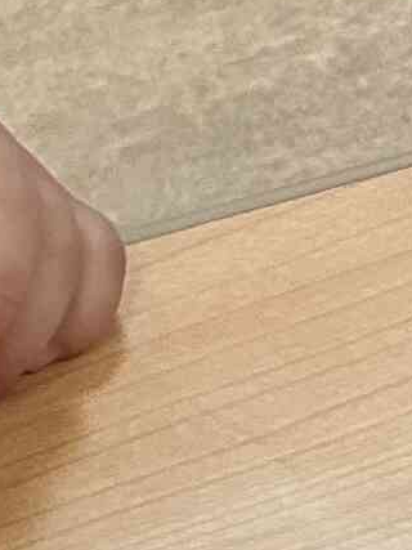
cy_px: -399
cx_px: 212
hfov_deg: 5.4
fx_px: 4350
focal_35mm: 274
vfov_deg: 7.1
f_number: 1.8
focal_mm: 3
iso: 40
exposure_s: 1/120
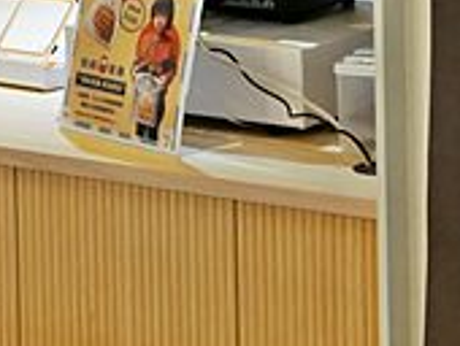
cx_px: 106
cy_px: -301
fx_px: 2968
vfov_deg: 6.5
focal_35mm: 223
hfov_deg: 8.8
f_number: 4.3
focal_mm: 19
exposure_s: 1/60
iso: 500
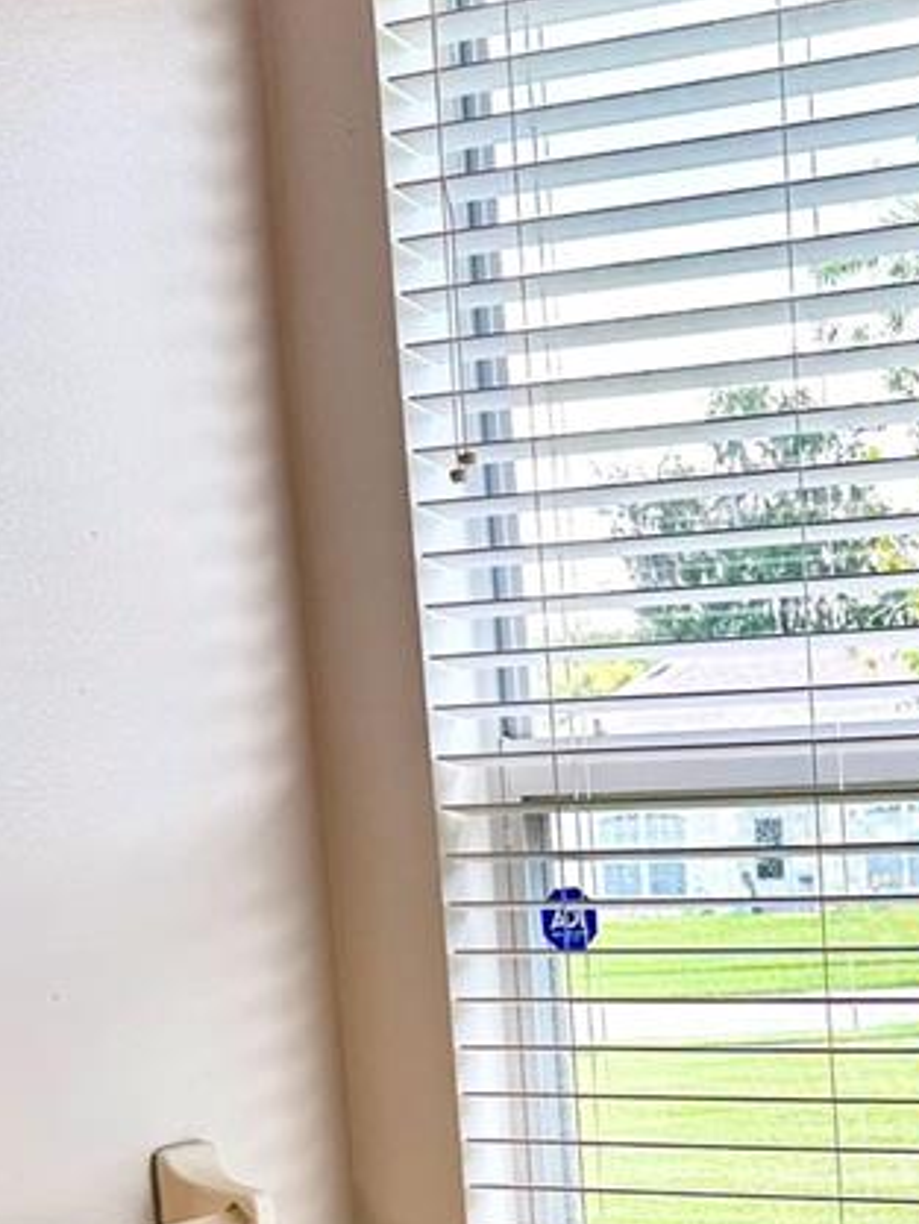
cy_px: 1236
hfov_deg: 20.6
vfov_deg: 26.6
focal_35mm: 69
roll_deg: +3.5
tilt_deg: -9.7
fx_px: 2441
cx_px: 922
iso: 80
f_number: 1.78
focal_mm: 6.76
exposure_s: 1/343
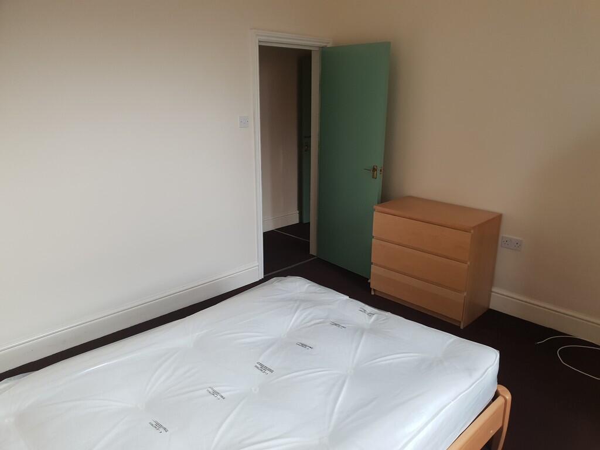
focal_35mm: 26
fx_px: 451
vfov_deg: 53.1
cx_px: 300
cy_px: 225
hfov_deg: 67.3
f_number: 2.4
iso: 160
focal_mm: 4.3
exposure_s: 1/50
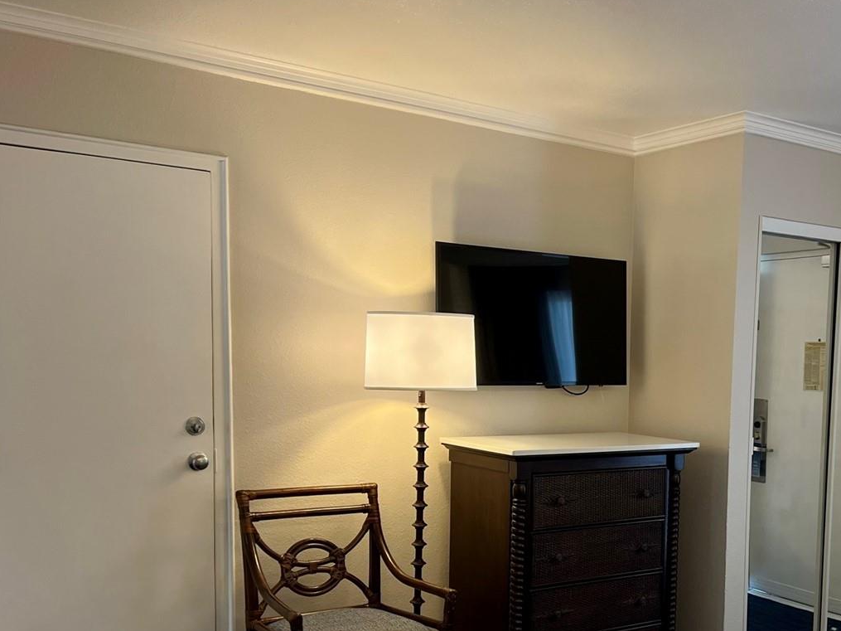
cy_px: 463
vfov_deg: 34.5
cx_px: 608
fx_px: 996
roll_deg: -1.4
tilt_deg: -5.4
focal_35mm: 41
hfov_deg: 44.6
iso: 125
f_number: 1.5
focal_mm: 5.7
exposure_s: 1/120
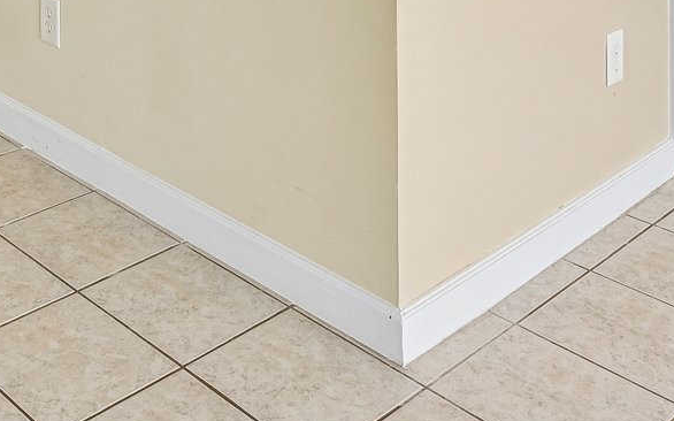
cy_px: -315
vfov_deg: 18.4
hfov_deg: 33.4
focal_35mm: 57
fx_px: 1047
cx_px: 41
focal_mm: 16
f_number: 8
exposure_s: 1/30
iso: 100
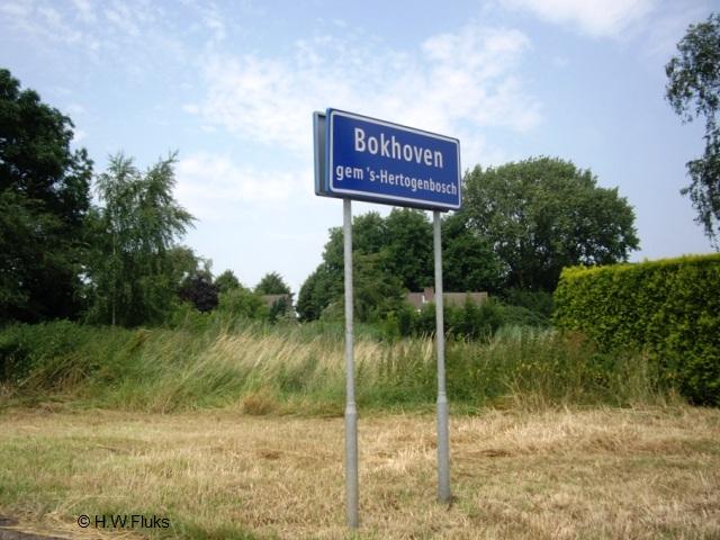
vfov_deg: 37.7
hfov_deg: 49.0
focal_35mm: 38
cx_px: 360
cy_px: 270
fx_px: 790
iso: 64
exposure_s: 1/800
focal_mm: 7.9
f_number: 2.8
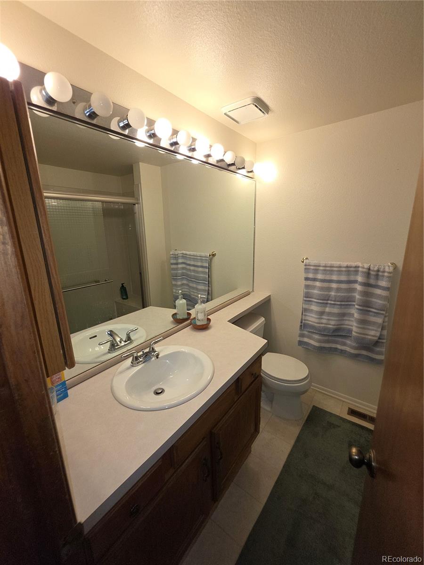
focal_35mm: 13
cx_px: 212
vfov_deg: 106.2
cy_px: 282
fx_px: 212
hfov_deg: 89.9
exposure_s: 1/60
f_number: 1.9
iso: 64
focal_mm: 2.2
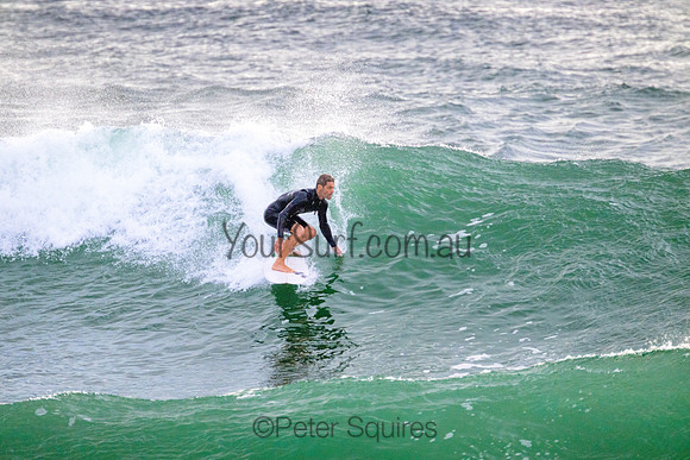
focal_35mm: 800
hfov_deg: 2.6
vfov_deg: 1.7
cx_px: 345
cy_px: 230
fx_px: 15336
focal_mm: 800
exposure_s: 1/2000
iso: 2500
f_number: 11
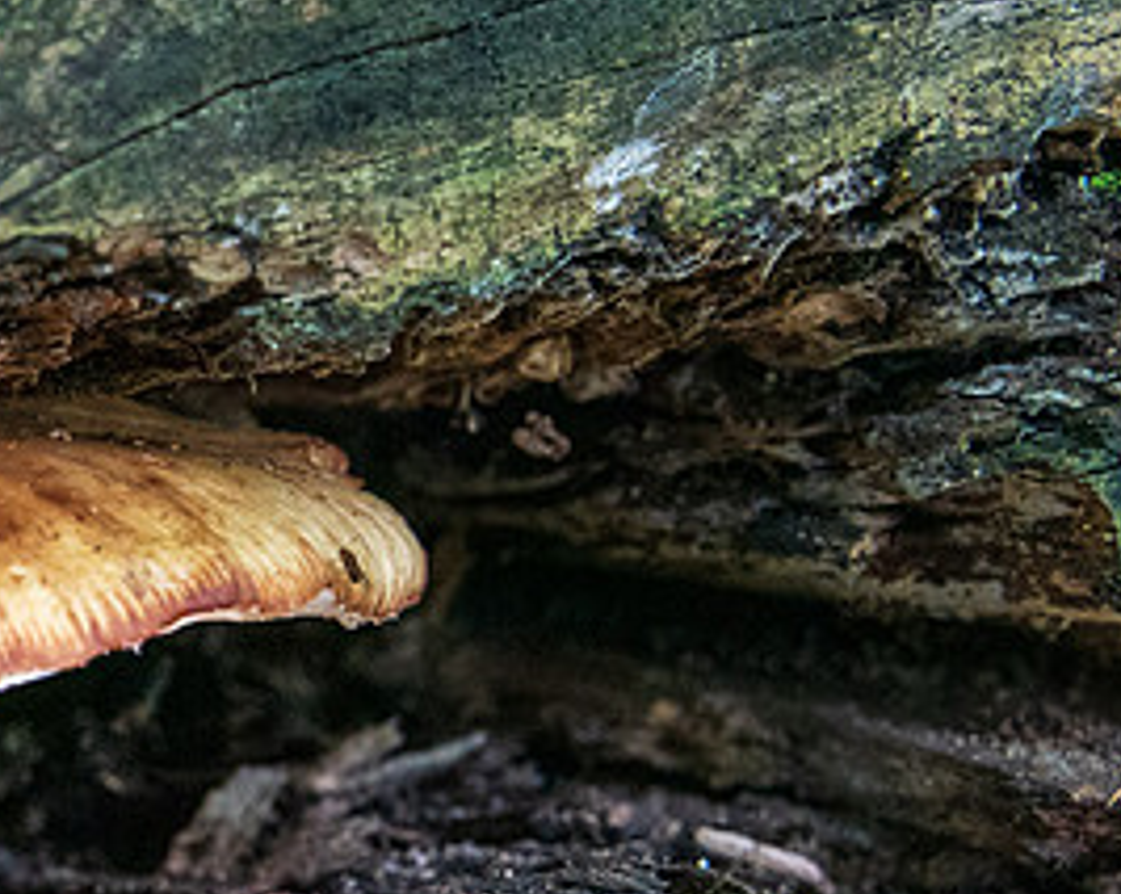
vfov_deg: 10.5
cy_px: 556
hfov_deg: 12.9
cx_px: -55
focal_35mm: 147
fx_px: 4872
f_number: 10
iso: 8000
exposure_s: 1/125
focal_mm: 72
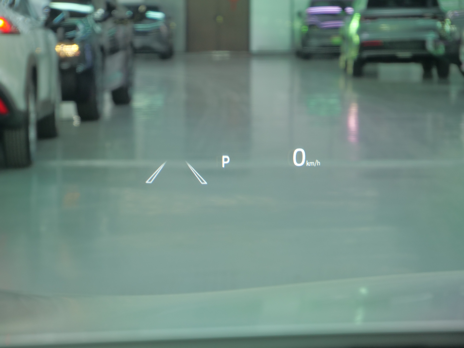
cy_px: 174
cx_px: 232
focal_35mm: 120
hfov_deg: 16.4
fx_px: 1609
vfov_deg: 12.3
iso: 800
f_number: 5.6
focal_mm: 60
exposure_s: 1/6
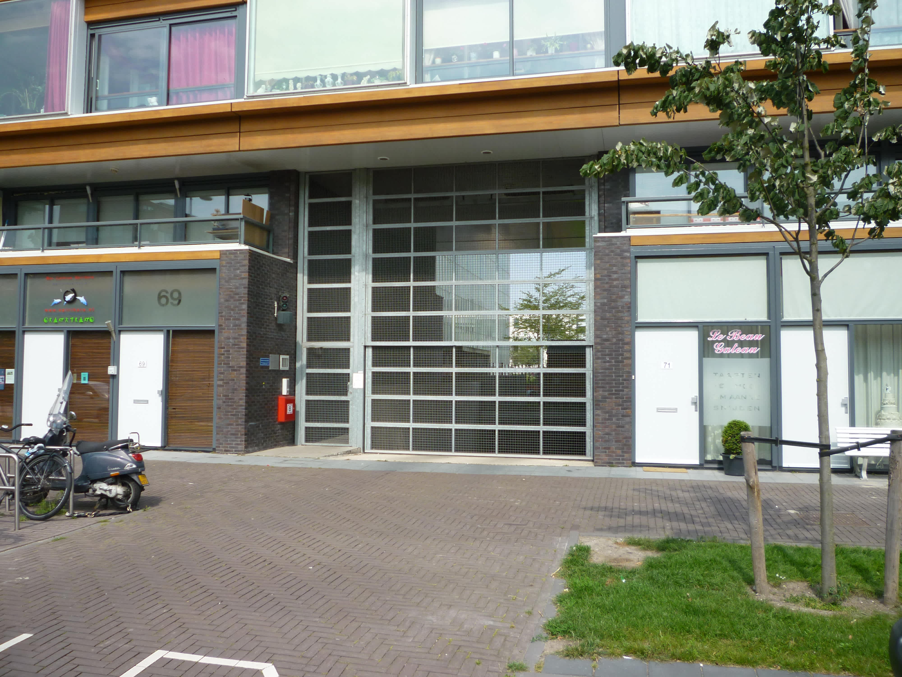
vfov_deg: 48.2
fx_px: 756
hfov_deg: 61.7
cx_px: 451
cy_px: 338
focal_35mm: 29
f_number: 3.5
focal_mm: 5.2
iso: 80
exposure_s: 1/500
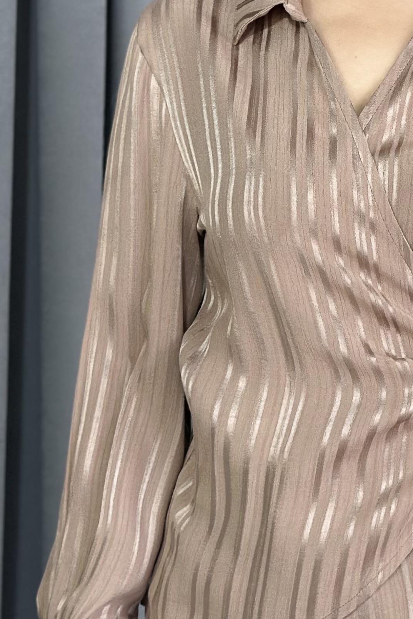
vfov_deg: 16.3
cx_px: 403
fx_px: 2150
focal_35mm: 125
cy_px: 203
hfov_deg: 10.9
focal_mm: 6.86
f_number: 1.78
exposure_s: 1/100
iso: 64
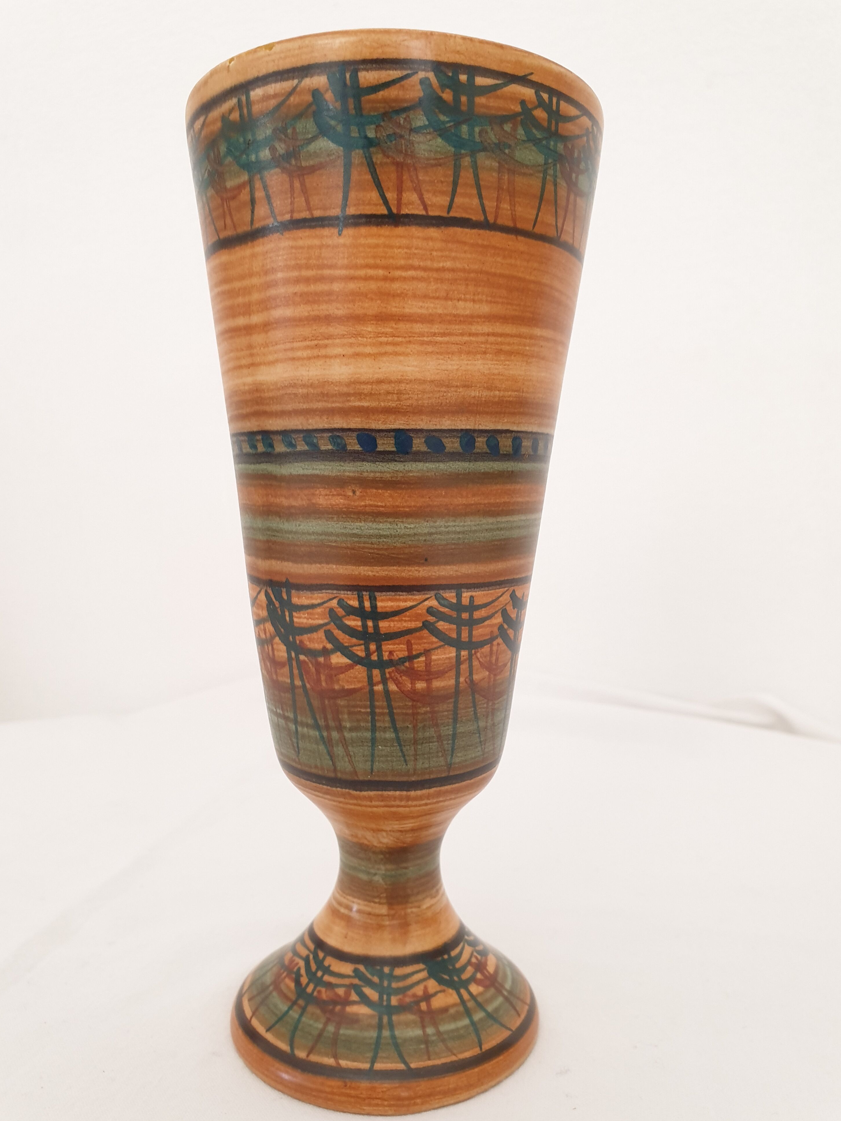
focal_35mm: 27
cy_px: 557
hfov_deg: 51.3
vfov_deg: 65.3
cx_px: 410
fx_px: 875
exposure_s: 1/50
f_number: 2.4
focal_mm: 4.3
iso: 200
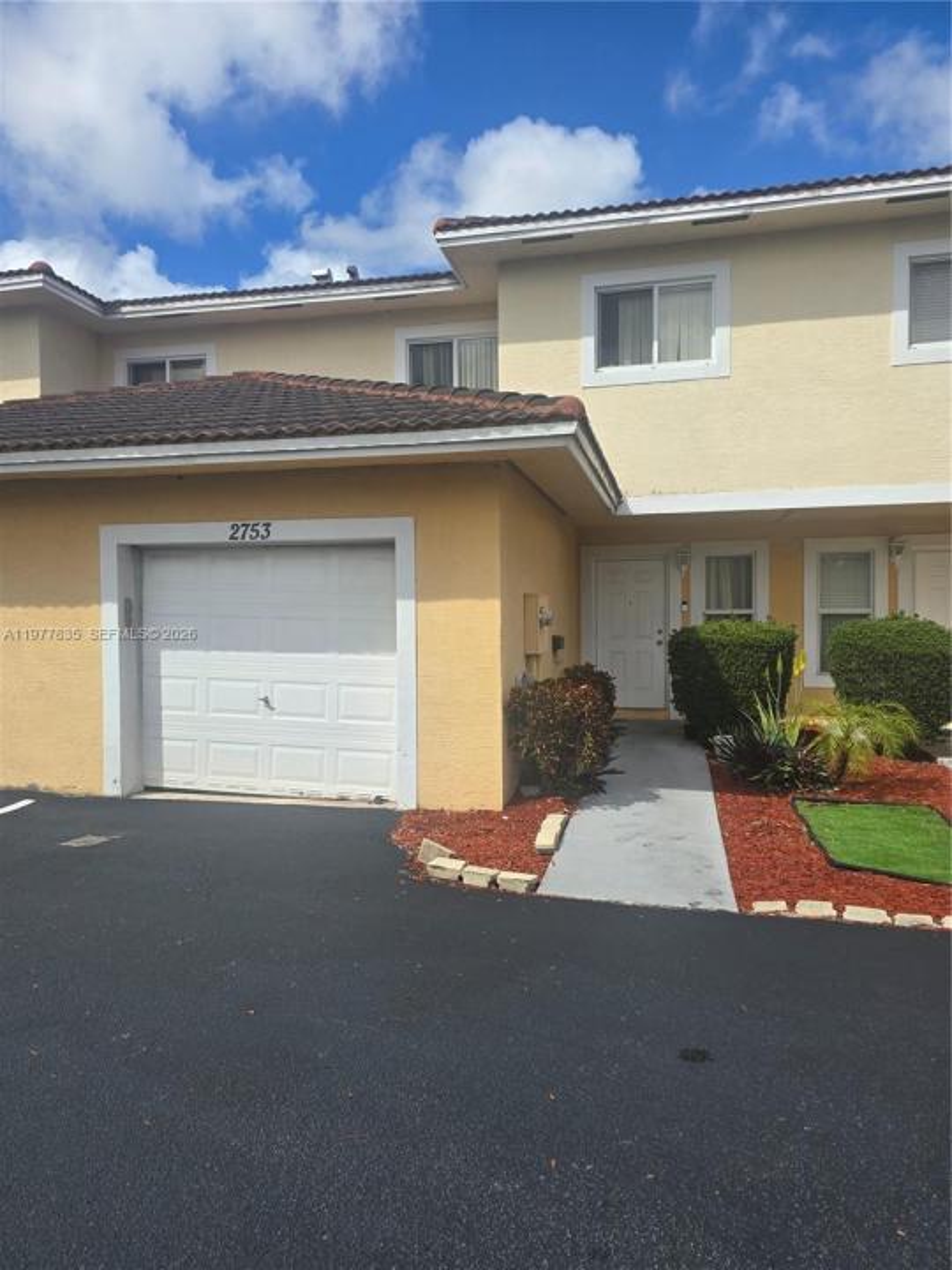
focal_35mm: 23
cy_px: 635
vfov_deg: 73.9
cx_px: 476
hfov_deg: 58.9
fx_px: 843
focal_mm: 6.3
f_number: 1.7
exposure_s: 1/854
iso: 12
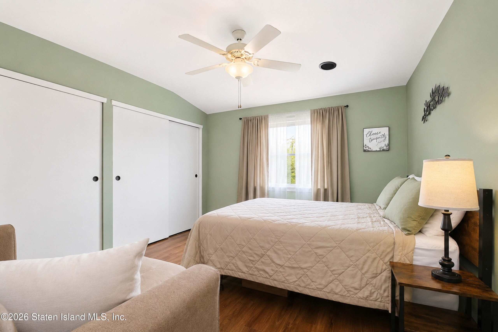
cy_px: 166
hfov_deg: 100.4
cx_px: 249
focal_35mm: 15
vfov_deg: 77.3
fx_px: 207
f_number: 9
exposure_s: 1/60
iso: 2000
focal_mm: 10
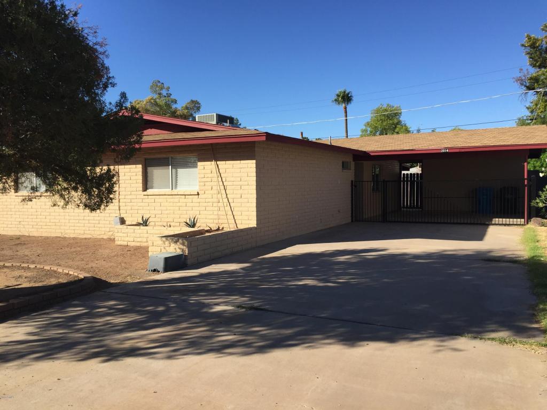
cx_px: 274
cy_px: 205
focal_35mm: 29
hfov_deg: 61.7
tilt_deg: -2.6
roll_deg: +0.7
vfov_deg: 48.2
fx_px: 458
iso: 32
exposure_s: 1/1647
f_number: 2.2
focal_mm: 4.15
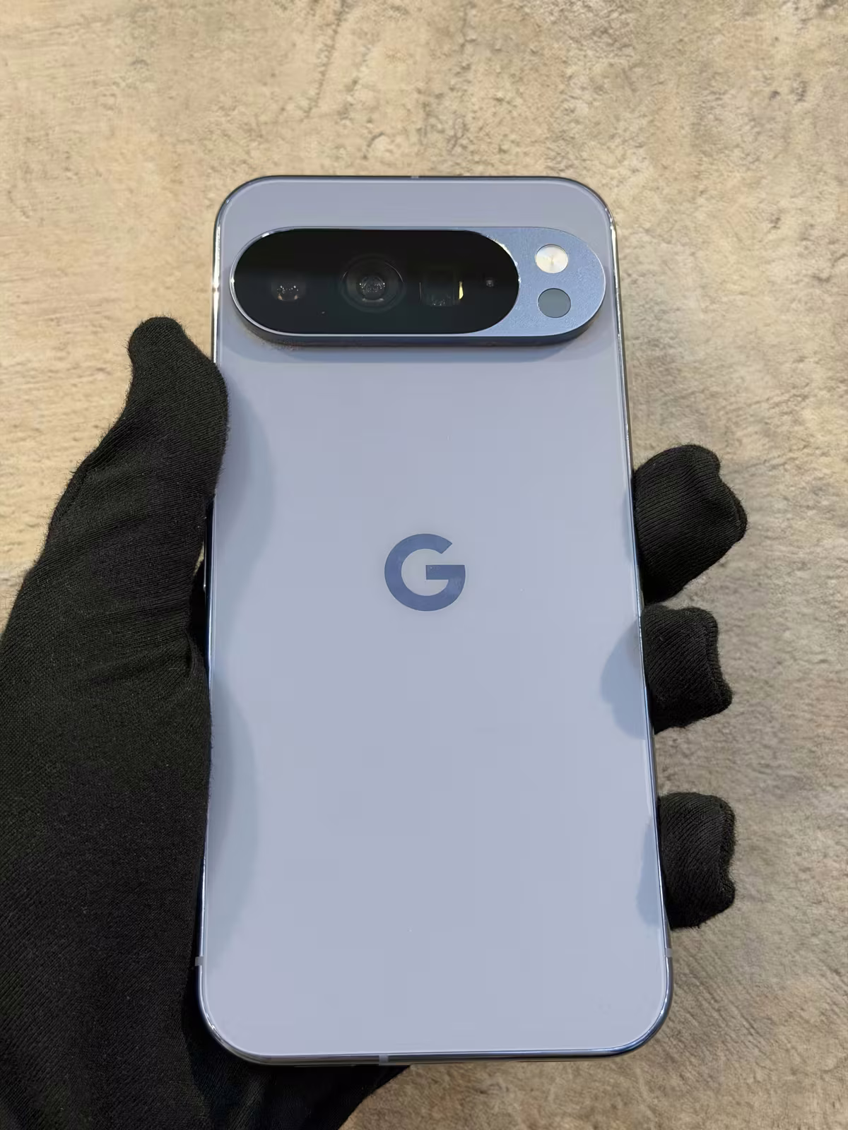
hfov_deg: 30.3
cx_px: 424
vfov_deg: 39.7
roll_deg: -0.5
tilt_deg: +6.2
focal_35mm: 48
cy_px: 565
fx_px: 1568
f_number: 1.78
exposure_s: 1/50
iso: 125
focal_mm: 6.76
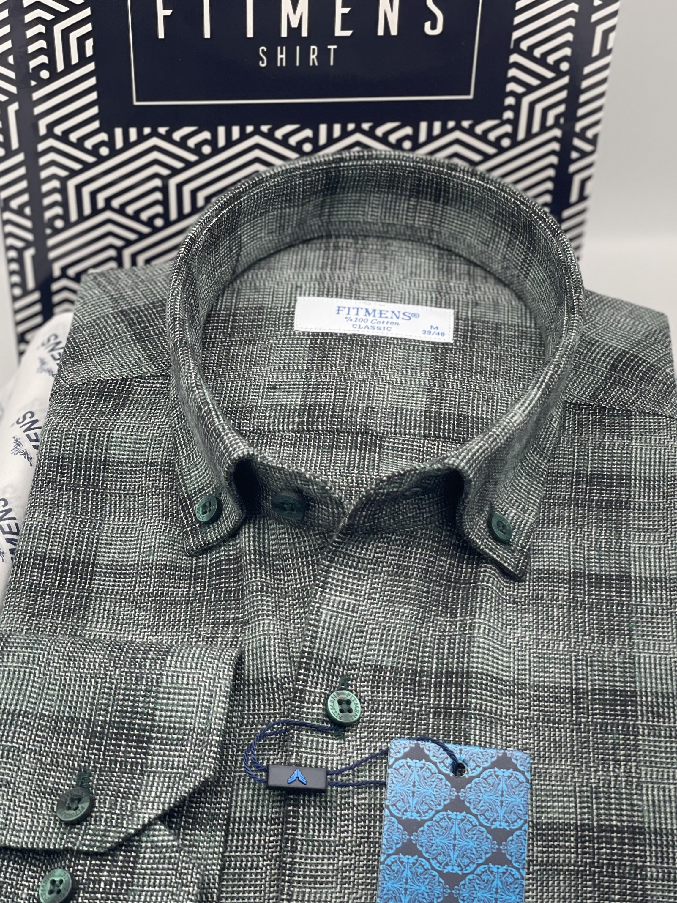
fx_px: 1799
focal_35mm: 69
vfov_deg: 28.1
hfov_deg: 21.3
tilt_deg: -39.9
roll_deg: -2.2
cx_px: 362
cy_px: 522
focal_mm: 6
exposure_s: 1/100
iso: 50
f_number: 2
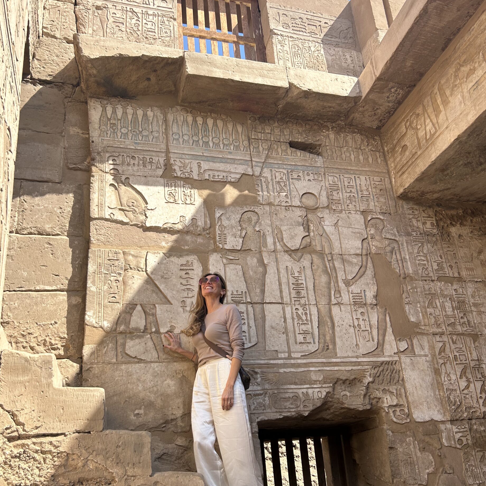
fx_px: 508
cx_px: 249
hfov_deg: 51.1
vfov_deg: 50.8
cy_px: 290
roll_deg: +5.1
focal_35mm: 32
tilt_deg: +21.8
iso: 50
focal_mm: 5.7
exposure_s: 1/1698
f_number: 1.5
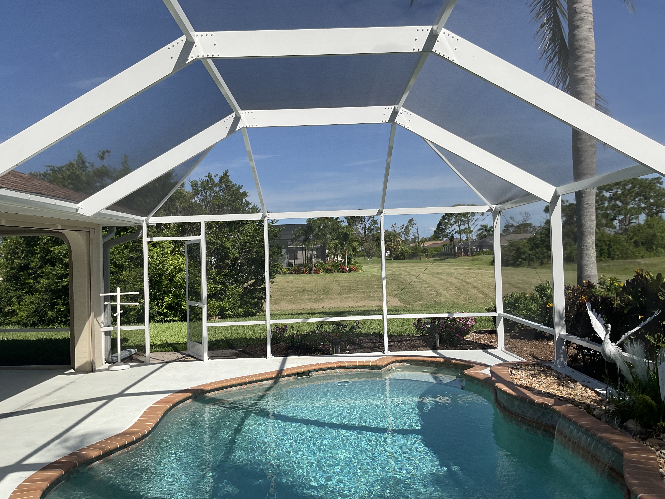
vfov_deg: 48.2
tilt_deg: -1.7
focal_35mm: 29
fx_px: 557
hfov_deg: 61.7
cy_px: 250
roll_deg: +0.1
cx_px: 332
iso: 16
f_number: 1.8
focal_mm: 3
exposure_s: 1/1786
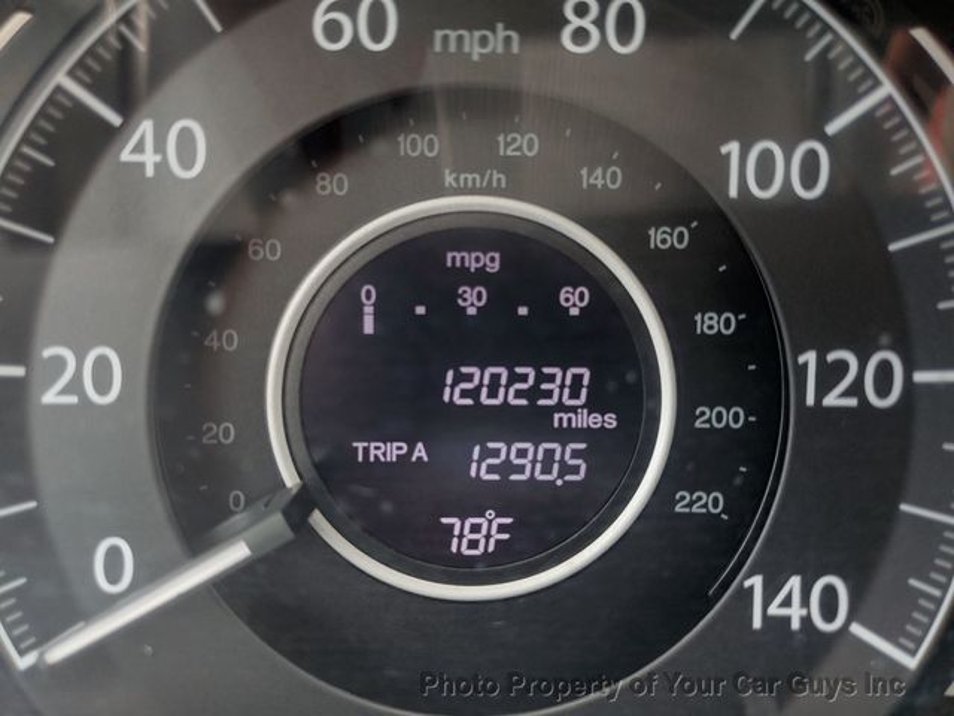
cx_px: 477
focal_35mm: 26
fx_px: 717
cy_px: 358
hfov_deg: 67.3
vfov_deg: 53.1
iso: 50
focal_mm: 4.3
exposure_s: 1/151
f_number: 1.5
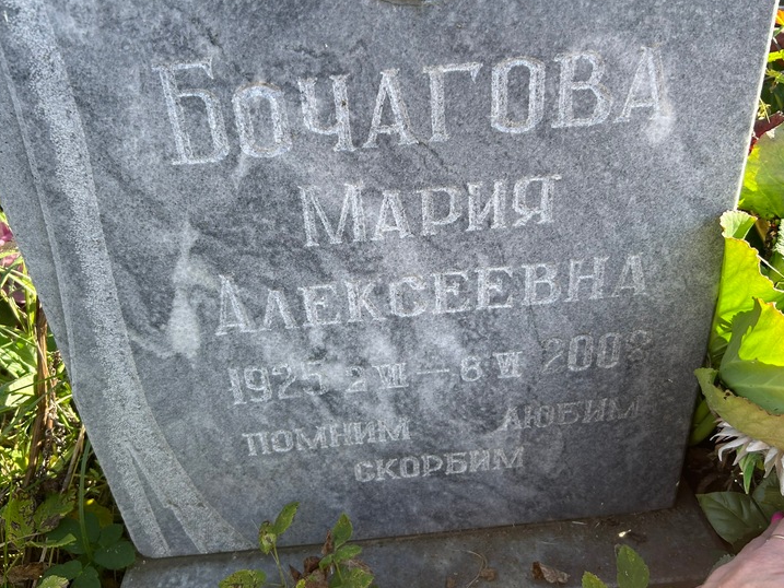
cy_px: 287
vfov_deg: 48.2
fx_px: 657
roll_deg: +5.4
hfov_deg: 61.6
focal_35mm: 29
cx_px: 379
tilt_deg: -30.5
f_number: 1.5
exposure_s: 1/769
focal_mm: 5.7
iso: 50
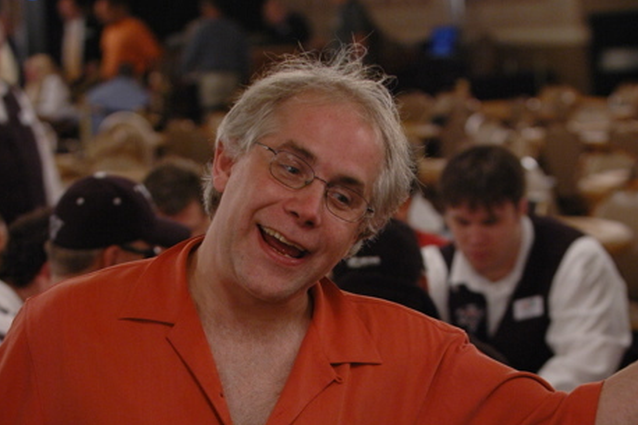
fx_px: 2834
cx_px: 319
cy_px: 473
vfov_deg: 8.5
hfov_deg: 12.8
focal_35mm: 160
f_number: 3.5
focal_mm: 70
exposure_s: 1/80
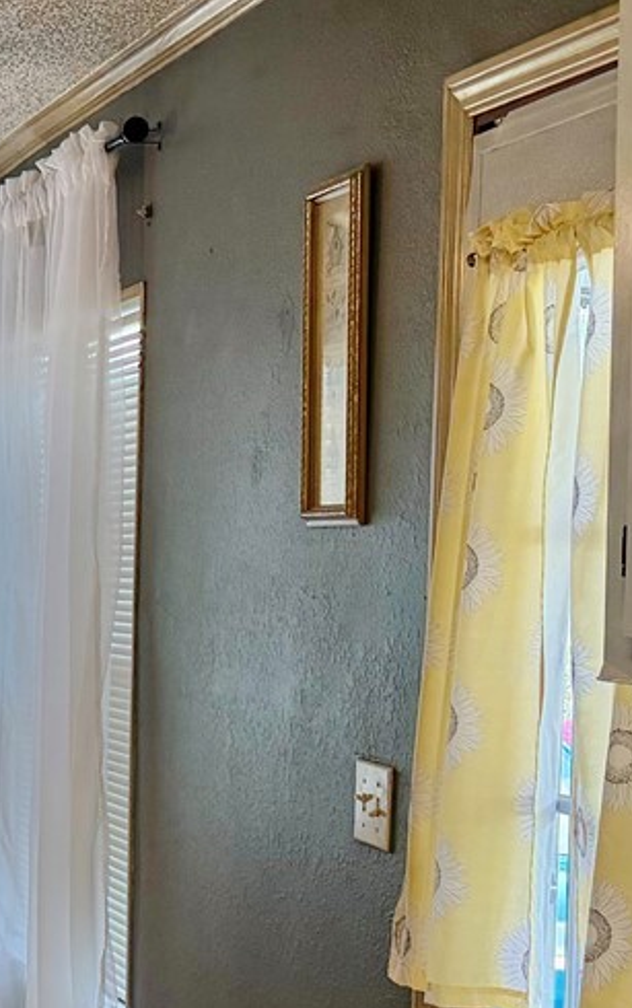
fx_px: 2283
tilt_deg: -6.2
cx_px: -593
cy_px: 802
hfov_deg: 13.7
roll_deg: +1.1
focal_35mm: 83
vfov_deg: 24.5
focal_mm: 6.76
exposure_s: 1/120
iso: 200
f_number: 1.78
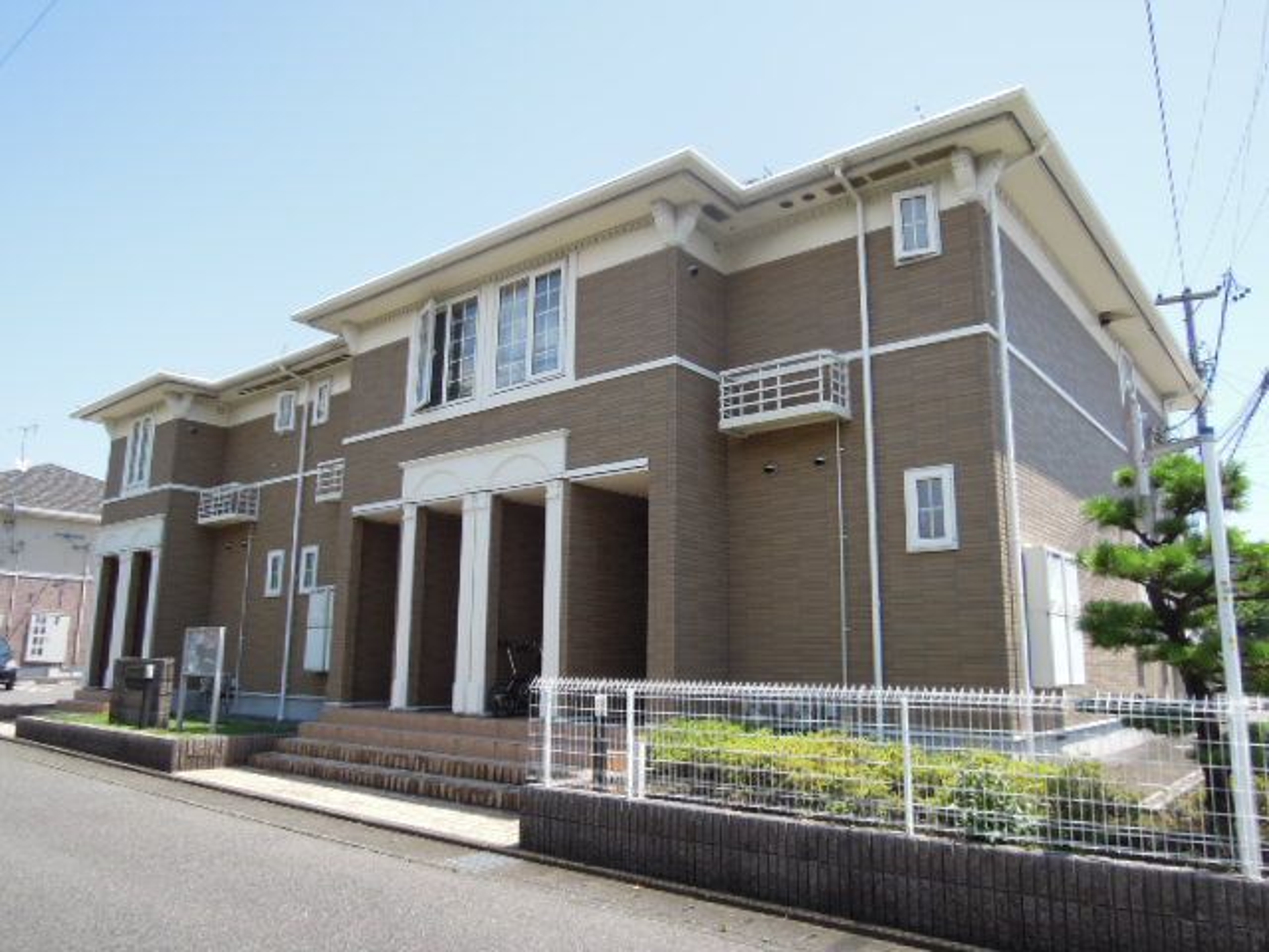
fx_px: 880
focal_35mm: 24
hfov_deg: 71.6
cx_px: 634
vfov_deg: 56.8
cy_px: 476
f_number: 2.8
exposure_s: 1/1250
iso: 160
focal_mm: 4.3
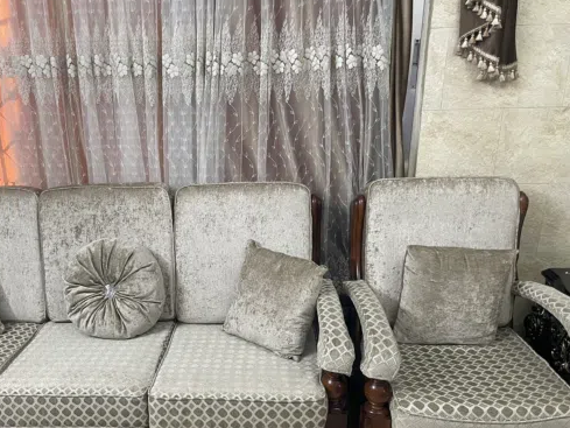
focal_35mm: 34
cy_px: 271
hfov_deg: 53.3
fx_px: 560
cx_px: 211
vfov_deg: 41.5
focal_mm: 4.2
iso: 100
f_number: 1.6
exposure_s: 1/50
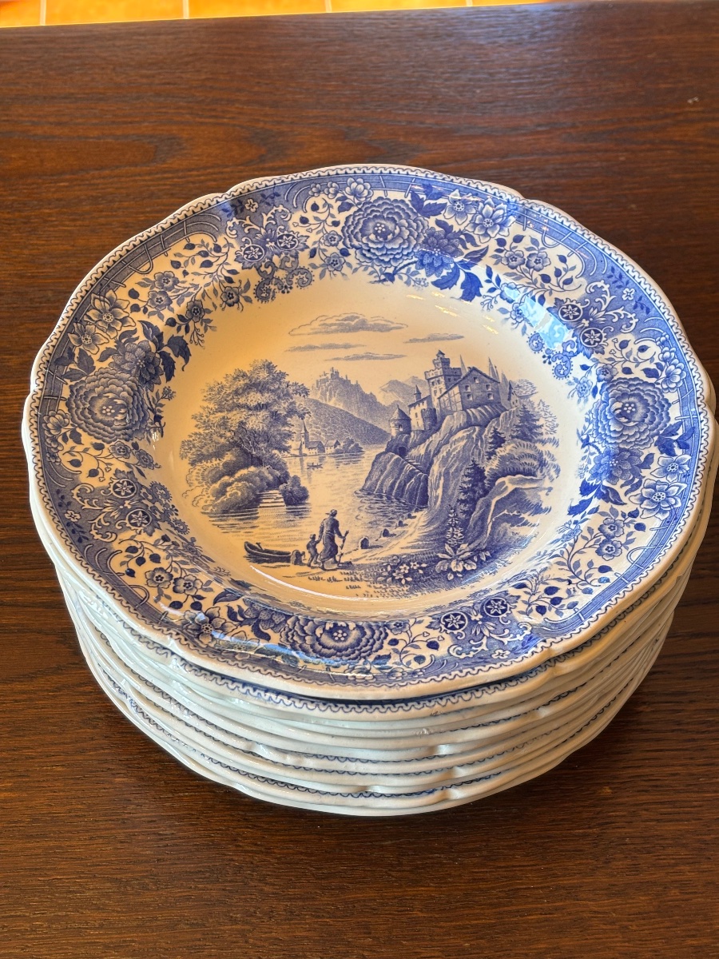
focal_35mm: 52
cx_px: 360
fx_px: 1440
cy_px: 480
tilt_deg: -53.4
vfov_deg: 36.8
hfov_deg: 28.0
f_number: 1.6
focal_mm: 5.96
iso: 50
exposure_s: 1/100
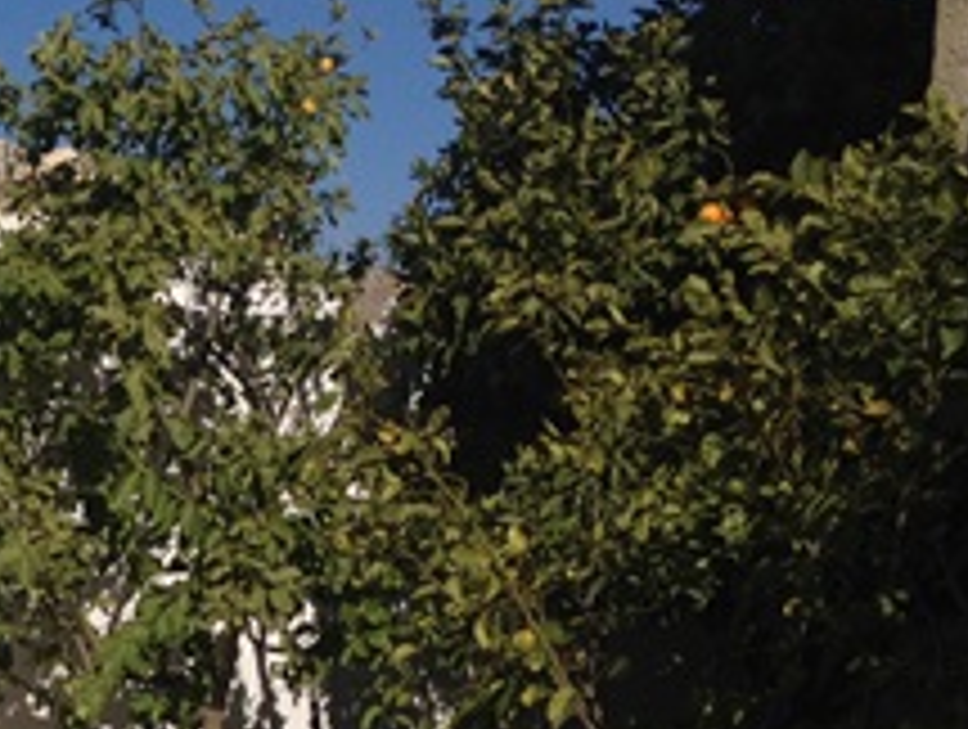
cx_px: -63
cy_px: 760
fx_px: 2913
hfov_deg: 18.3
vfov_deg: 14.0
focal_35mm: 104
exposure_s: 1/4608
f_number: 2.4
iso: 50
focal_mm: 4.28
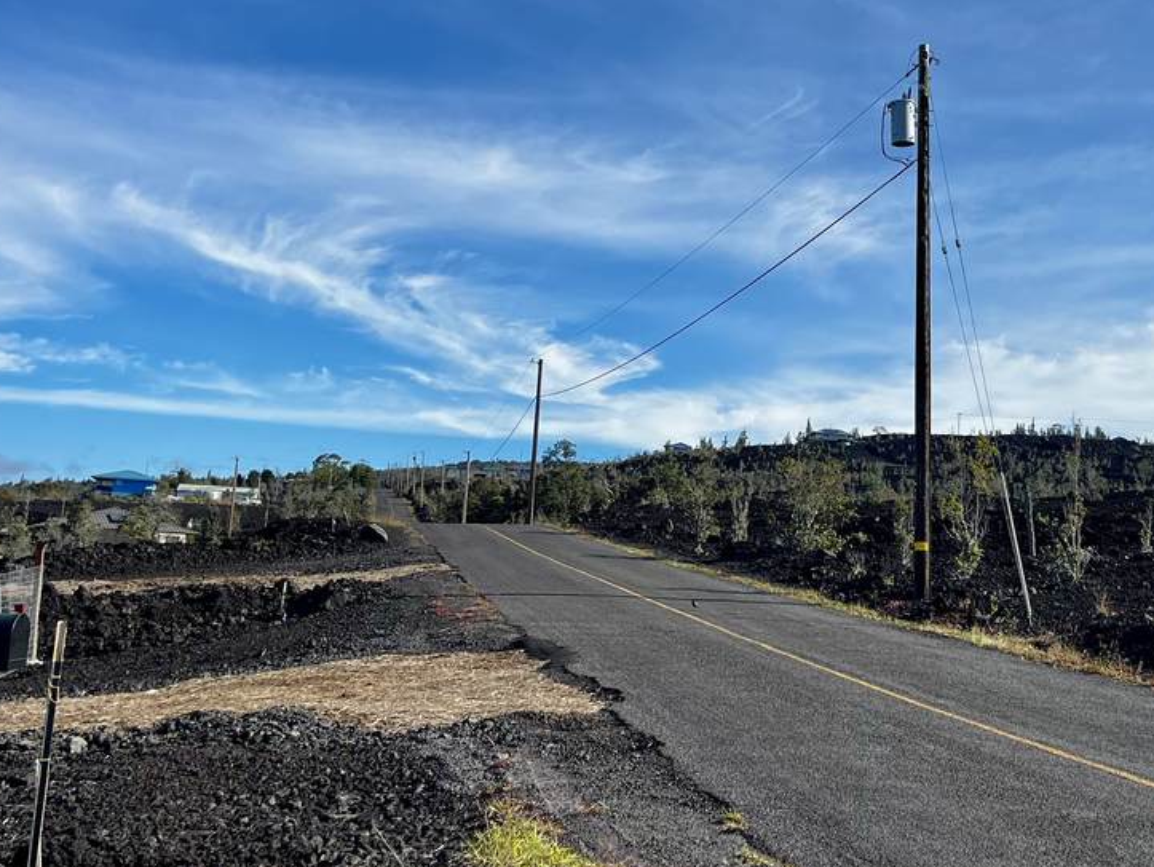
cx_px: 844
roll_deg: -1.9
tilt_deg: +10.2
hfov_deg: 40.2
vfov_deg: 31.4
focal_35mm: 46
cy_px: 327
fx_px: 1534
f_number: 1.6
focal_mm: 5.1
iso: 50
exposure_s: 1/4016
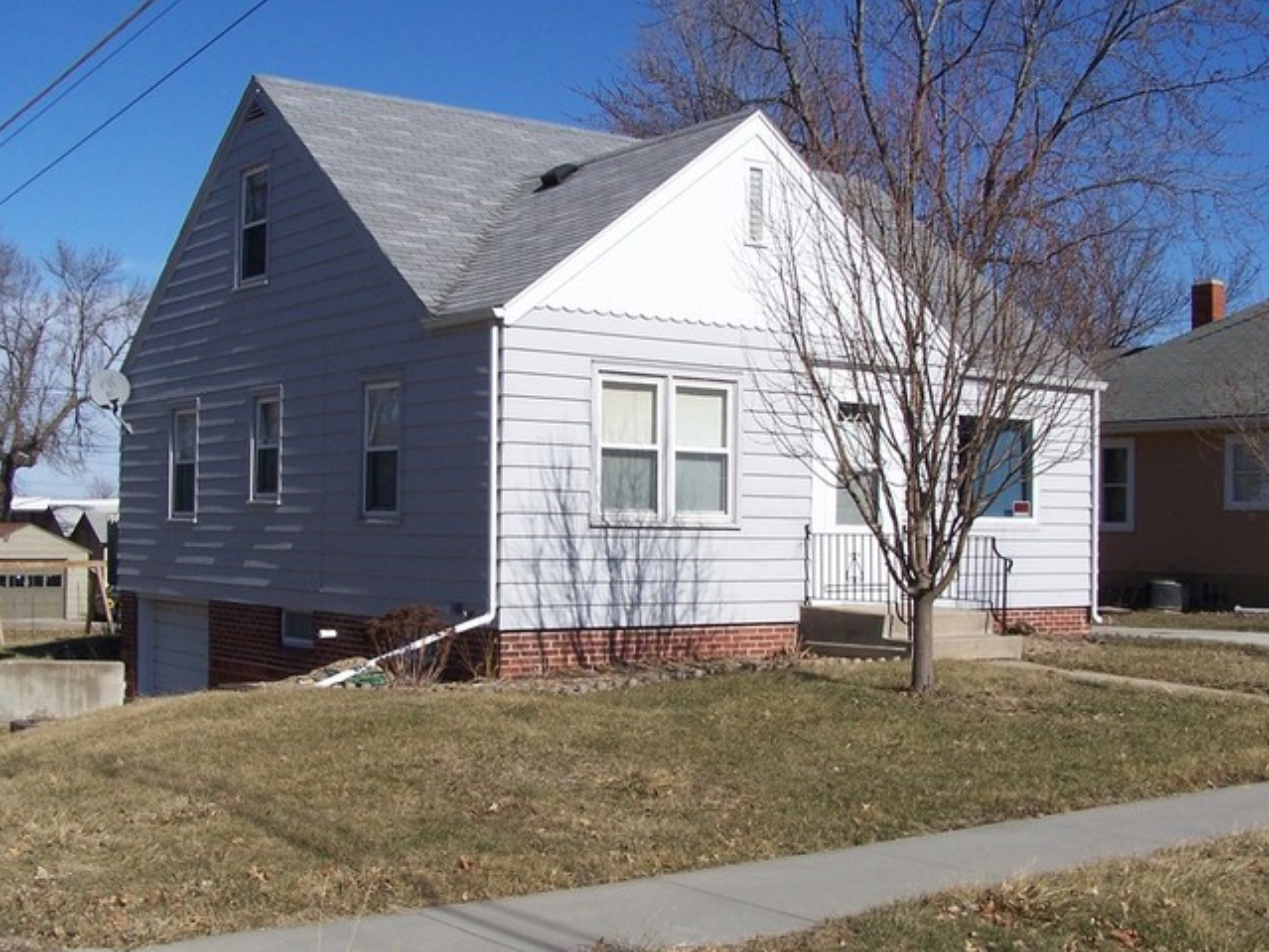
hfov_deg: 41.2
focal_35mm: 46
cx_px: 613
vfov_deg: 31.5
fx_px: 1686
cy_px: 501
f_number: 5.6
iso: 80
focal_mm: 6.3
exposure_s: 1/750
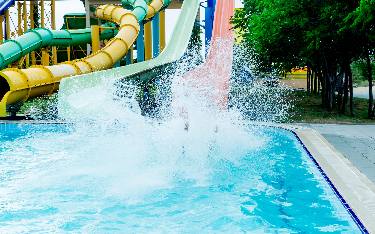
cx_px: 187
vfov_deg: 24.2
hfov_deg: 37.8
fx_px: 547
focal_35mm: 54
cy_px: 115
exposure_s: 1/400
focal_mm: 35
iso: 200
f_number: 7.1
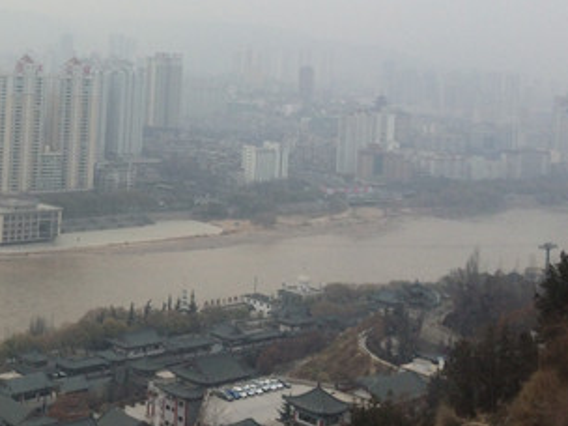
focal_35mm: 61
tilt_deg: -0.2
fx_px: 1001
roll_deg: -1.0
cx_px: 13
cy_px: 73
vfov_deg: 23.6
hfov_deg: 29.8
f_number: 2.2
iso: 32
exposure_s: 1/1520
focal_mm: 4.15
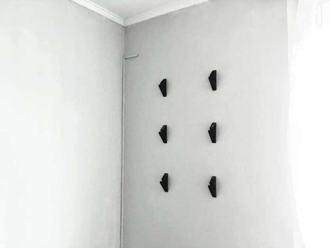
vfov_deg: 48.2
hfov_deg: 61.7
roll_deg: -0.2
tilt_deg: +2.8
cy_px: 124
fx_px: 277
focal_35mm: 29
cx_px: 165
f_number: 2.2
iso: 100
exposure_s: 1/33
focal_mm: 4.15
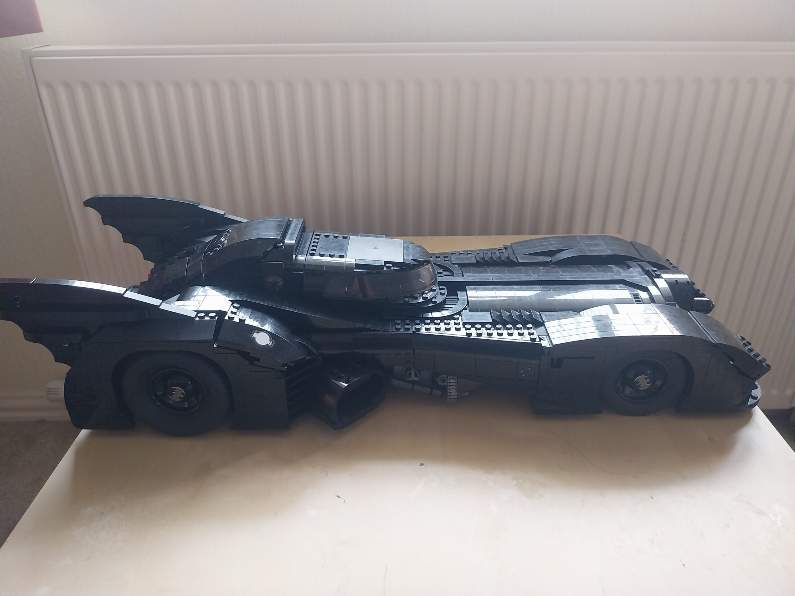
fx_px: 597
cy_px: 298
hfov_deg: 67.3
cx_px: 398
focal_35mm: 26
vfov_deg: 53.1
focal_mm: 4
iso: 250
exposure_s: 1/50
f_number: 1.8
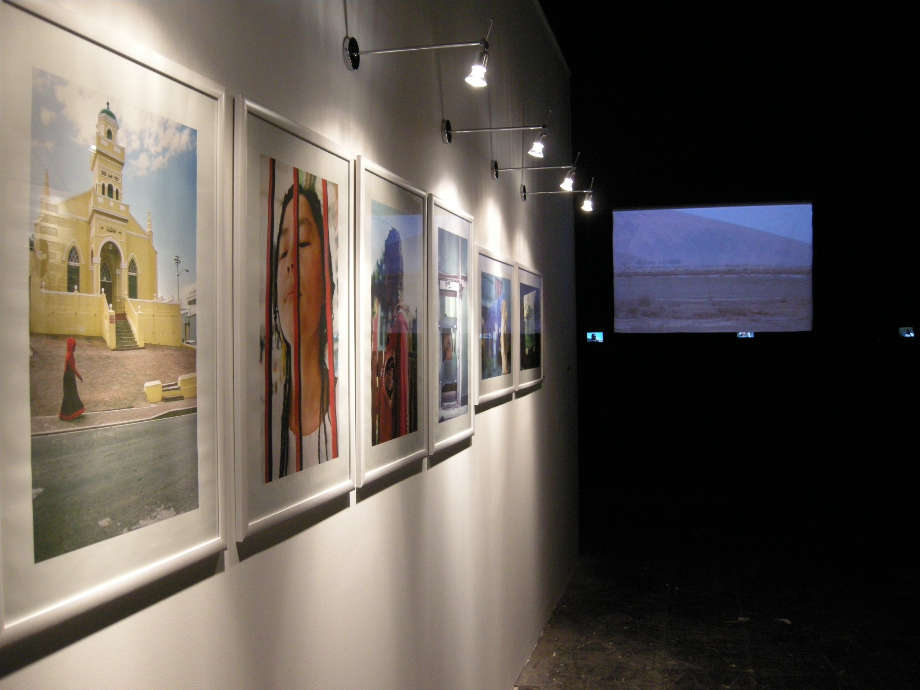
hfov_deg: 52.6
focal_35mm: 35
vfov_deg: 40.7
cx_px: 460
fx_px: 930
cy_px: 345
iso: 400
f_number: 2.7
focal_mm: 7.5
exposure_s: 1/36.7
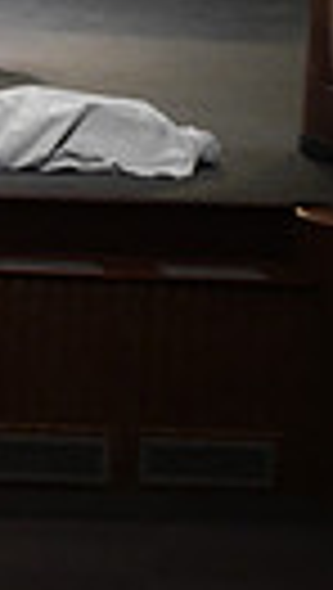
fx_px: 8825
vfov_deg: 3.8
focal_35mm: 564
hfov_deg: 2.1
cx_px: -860
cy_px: -74
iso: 8000
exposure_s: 1/400
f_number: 2.8
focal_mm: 122
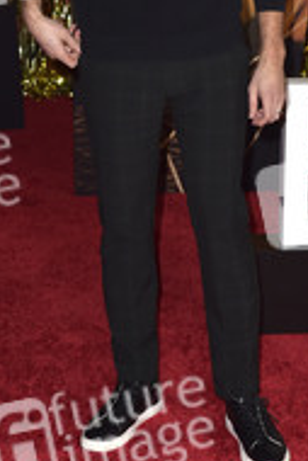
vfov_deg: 17.4
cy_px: 70
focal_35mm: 116
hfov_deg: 11.8
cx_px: 161
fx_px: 1486
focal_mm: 55
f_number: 6.3
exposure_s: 1/250
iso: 1000
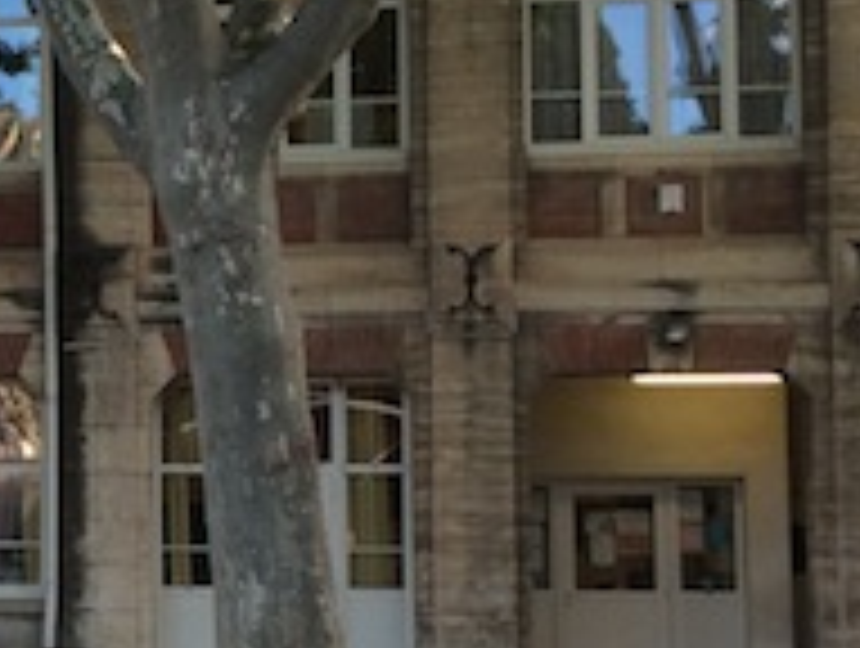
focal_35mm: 97
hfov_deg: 18.6
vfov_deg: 15.3
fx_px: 2414
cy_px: 369
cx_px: -284
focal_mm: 4.15
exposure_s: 1/151
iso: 32
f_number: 2.2
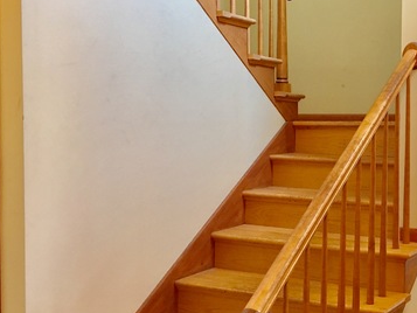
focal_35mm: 52
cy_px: 167
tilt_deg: -2.0
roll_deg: -1.4
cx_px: 350
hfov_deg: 35.3
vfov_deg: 28.0
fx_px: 627
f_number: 2.2
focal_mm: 4.15
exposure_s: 1/15
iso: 64
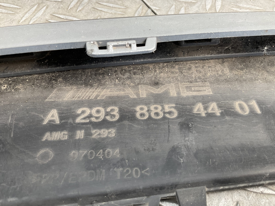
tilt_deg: -53.7
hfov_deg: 61.7
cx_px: 138
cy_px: 103
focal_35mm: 29
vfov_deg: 48.2
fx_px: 230
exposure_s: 1/120
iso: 50
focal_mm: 3
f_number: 1.8
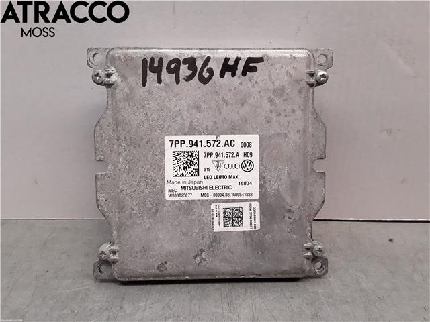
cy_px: 161
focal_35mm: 28
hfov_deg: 63.4
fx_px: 348
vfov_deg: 49.7
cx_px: 215
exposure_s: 1/100
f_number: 1.9
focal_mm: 2.91
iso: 64
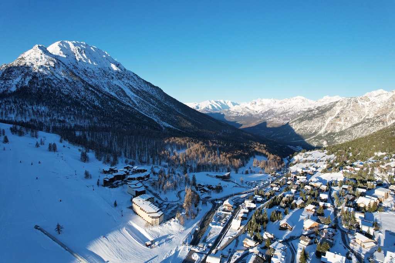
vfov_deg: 57.2
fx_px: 241
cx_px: 198
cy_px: 132
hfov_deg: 78.6
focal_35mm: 22
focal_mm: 8.38
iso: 200
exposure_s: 1/1600
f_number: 2.8
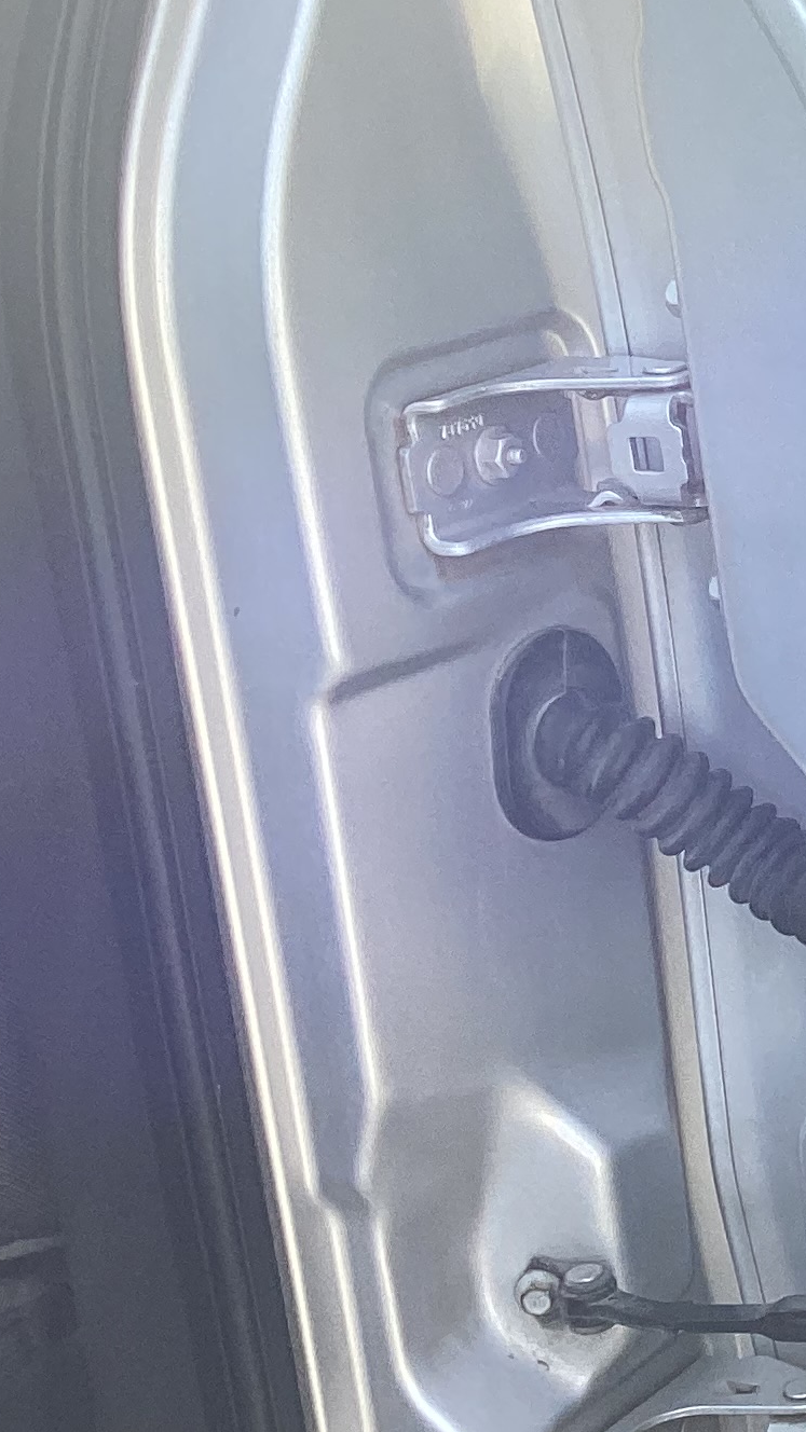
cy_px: 605
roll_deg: +2.5
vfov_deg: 25.6
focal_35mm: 83
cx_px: 1624
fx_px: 3154
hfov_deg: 12.7
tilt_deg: -18.8
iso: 25
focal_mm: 3.3
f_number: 2.4
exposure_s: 1/181
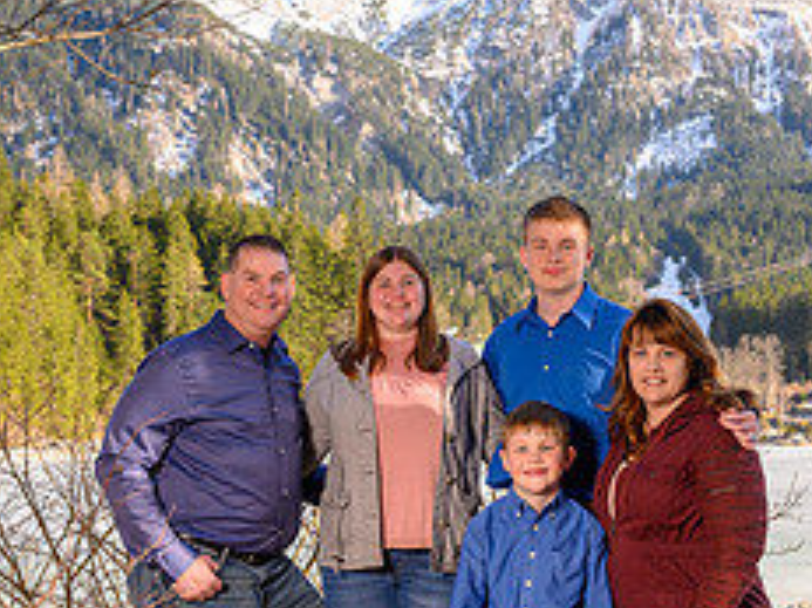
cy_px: 366
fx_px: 1524
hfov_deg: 29.6
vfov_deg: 22.5
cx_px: 564
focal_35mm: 65
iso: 125
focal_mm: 25.5
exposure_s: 1/320
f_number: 4.5
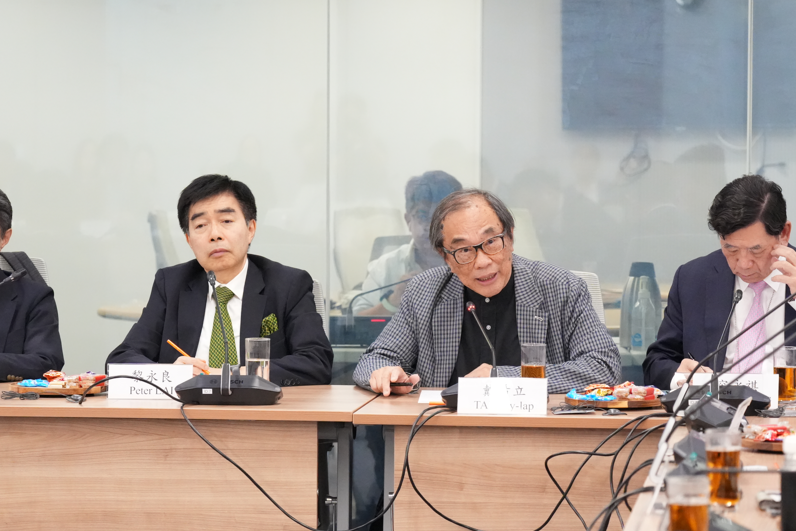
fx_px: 3272
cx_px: 353
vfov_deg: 9.3
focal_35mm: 148
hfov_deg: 13.9
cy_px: 336
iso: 12800
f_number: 4.5
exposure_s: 1/160
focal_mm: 110
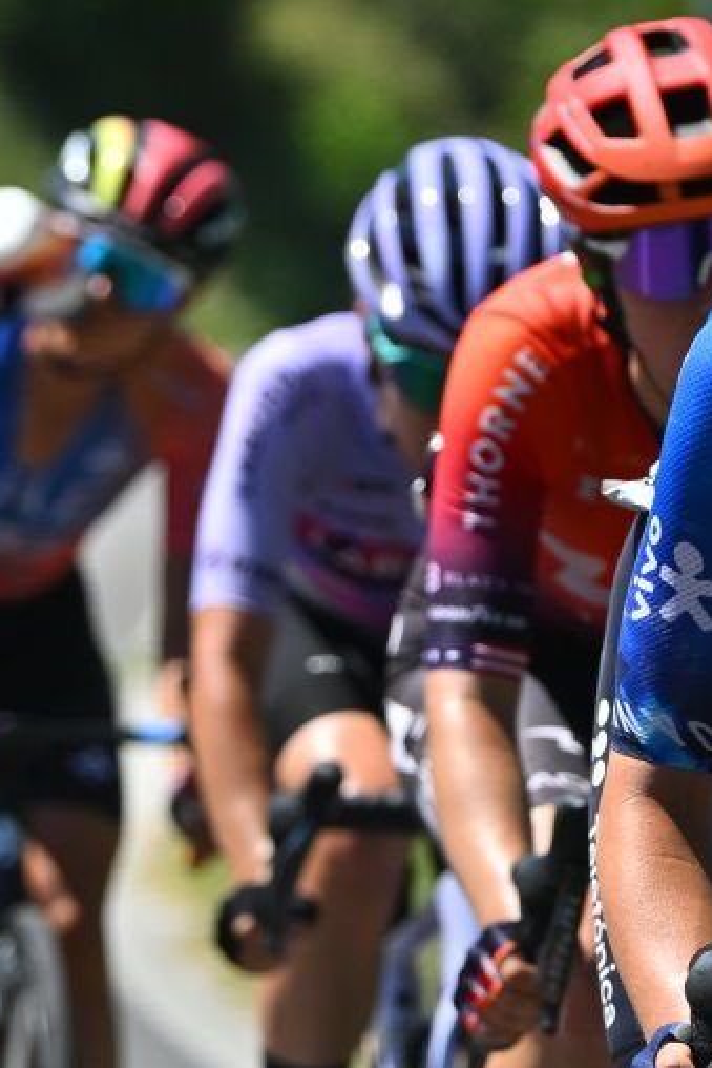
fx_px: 11650
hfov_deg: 3.5
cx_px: 790
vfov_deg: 5.2
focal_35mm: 393
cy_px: 716
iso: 320
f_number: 3.5
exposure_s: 1/5000
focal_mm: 130
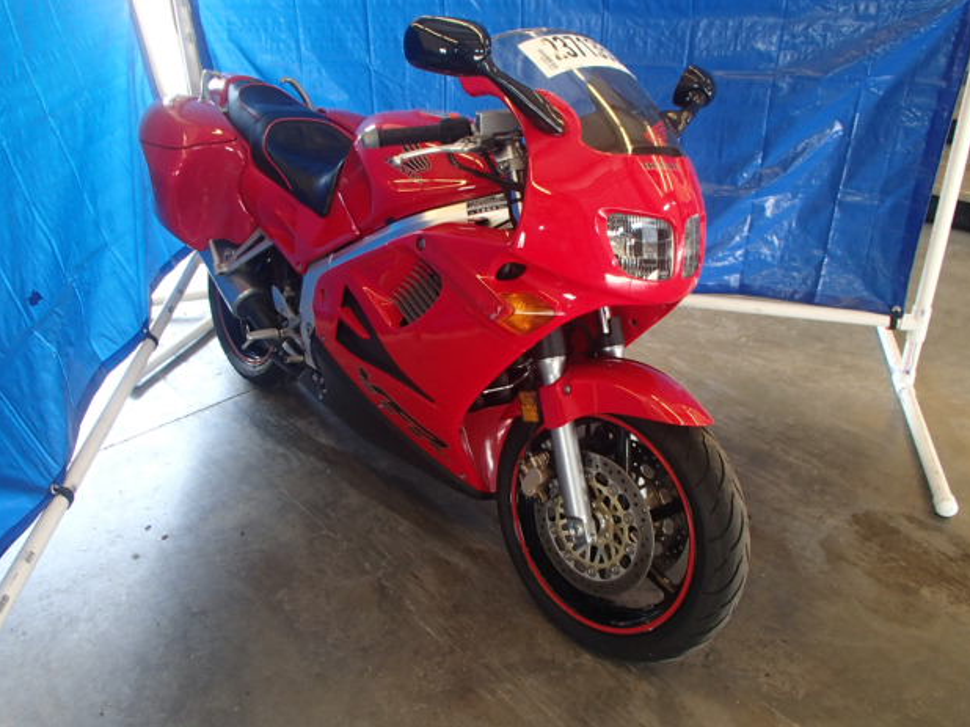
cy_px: 352
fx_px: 812
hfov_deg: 61.7
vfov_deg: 48.2
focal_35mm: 29
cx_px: 476
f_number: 3.9
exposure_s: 1/30
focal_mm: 5
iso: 200
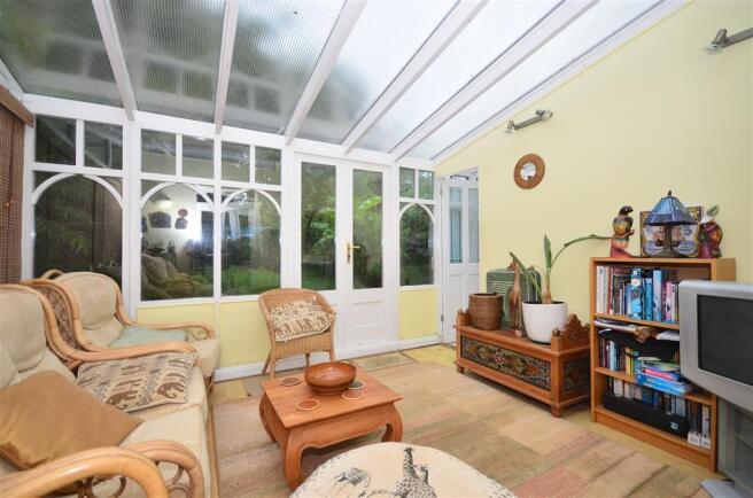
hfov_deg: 100.5
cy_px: 249
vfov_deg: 77.0
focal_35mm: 15
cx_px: 376
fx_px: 313
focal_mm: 10
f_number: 5
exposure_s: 1/50
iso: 200
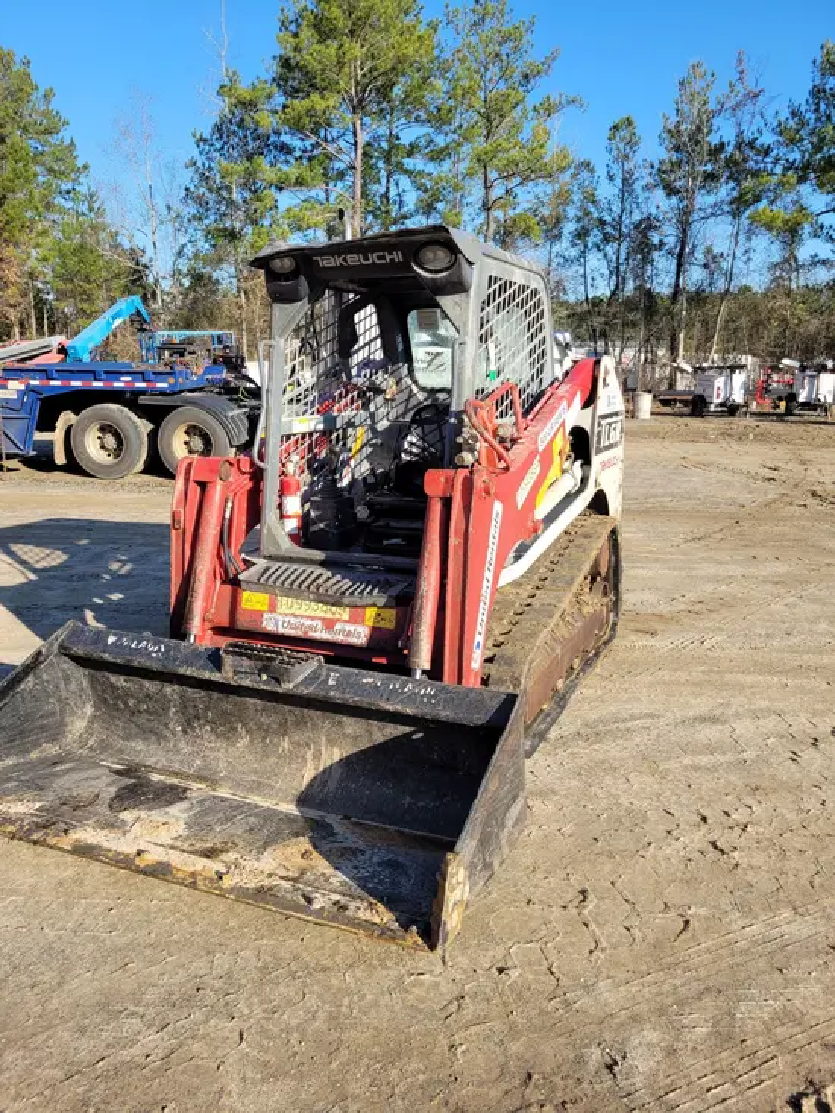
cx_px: 418
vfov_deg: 67.3
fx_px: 836
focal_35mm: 26
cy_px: 556
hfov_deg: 53.1
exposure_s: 1/1314
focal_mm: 5.4
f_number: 1.8
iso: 40
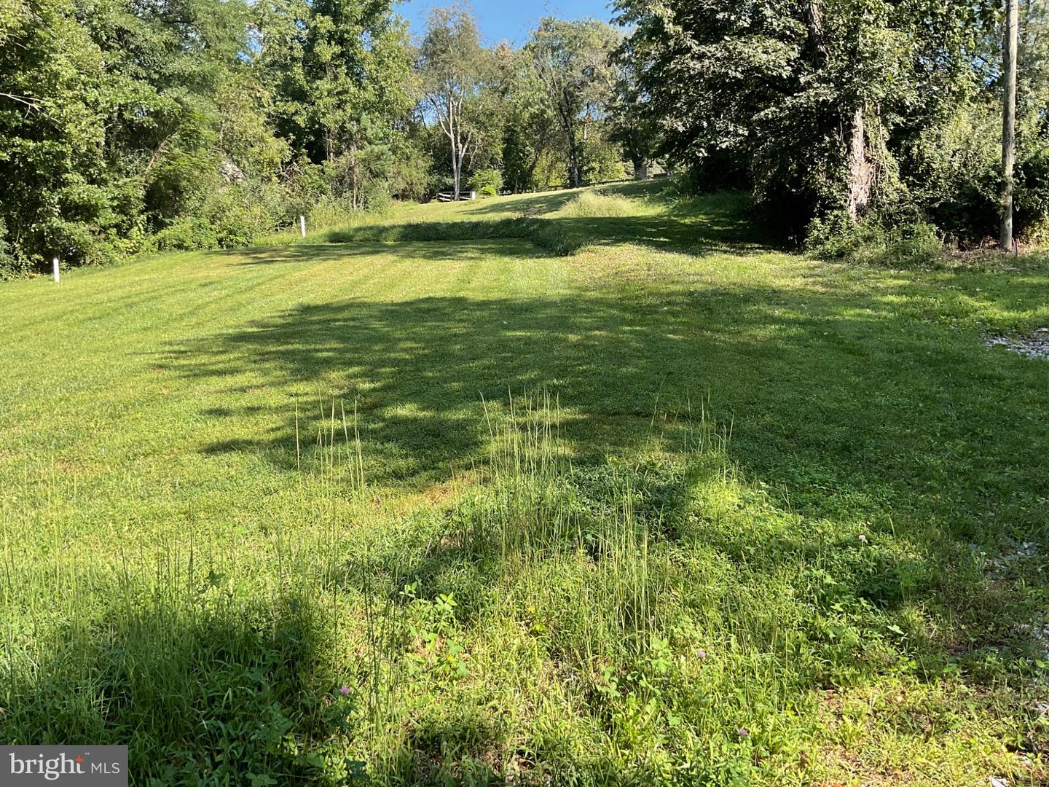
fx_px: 879
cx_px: 524
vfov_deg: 48.2
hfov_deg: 61.7
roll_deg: +0.4
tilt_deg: -2.6
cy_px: 394
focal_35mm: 29
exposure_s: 1/415
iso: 16
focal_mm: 3
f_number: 1.8
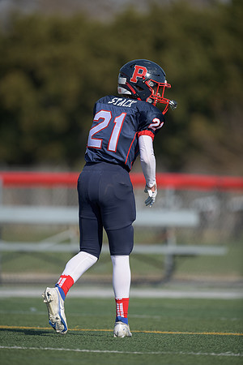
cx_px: 122
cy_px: 182
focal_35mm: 500
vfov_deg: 4.1
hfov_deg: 2.7
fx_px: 5062
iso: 100
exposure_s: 1/1000
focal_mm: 500
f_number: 4.5
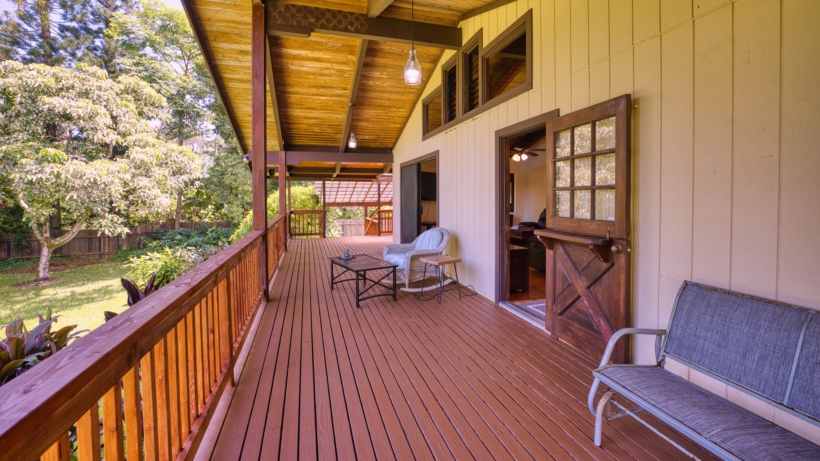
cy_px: 199
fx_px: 340
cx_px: 411
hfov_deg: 100.6
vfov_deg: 68.0
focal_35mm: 16
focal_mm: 14.6
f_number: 5.6
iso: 50
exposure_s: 1/20
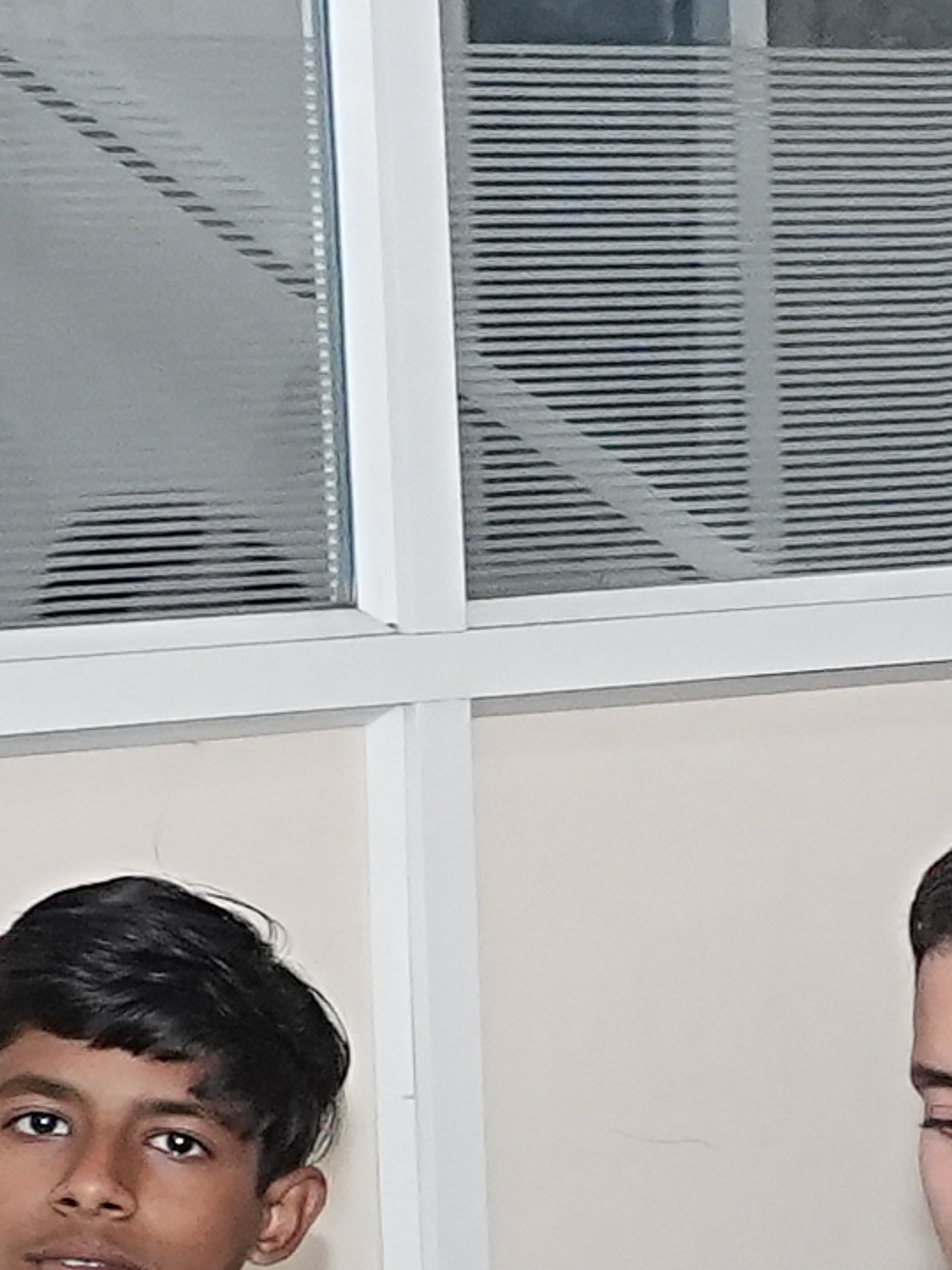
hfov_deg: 5.6
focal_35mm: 224
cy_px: 1488
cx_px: 4104
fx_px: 8219
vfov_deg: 8.7
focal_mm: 24
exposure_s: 1/160
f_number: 5.6
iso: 2000
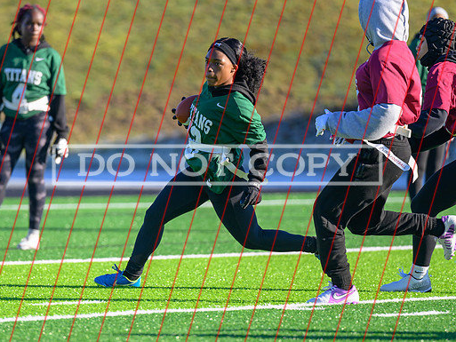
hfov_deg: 4.7
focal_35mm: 423
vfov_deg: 3.5
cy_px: 190
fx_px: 5574
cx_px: 178
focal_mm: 200
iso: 180
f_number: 2.8
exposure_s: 1/1250
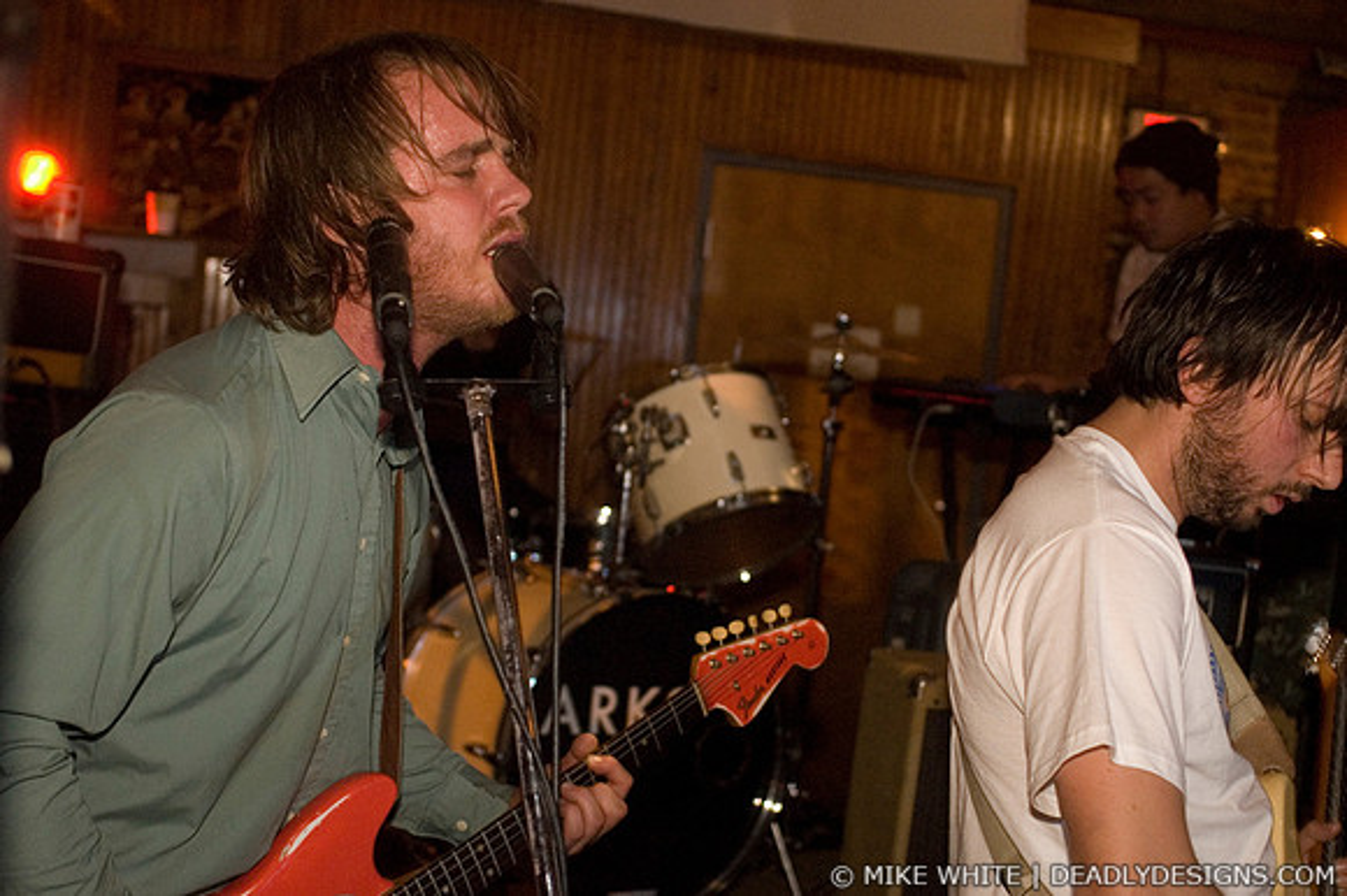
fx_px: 1963
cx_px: 674
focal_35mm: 52
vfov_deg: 25.7
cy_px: 448
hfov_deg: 37.9
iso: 1600
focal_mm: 35
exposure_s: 1/25
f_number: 2.8
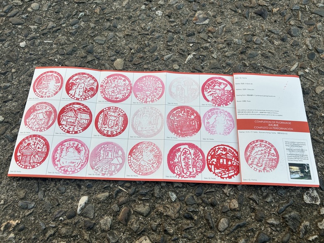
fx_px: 243
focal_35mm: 26
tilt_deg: -69.1
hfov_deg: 67.3
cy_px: 122
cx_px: 162
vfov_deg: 53.1
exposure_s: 1/250
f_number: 1.5
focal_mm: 5.7
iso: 40
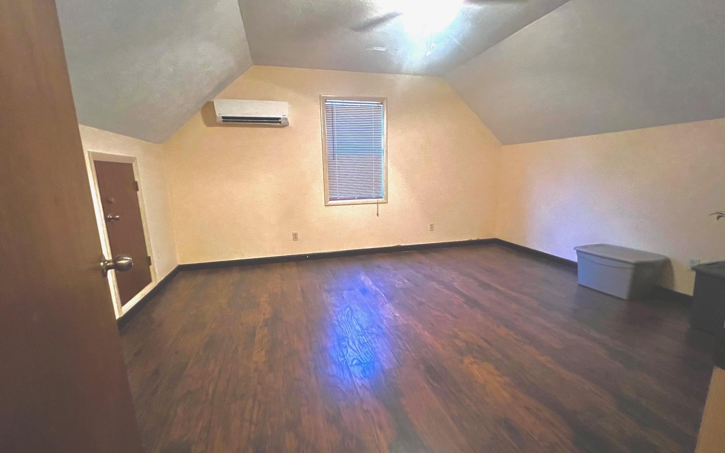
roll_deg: +0.8
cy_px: 235
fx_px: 277
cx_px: 360
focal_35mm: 14
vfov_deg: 78.6
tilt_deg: -11.6
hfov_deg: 105.3
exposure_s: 1/40
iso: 800
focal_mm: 1.57
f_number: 1.8
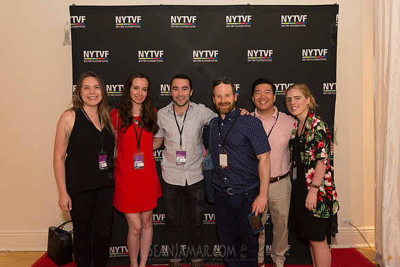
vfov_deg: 48.0
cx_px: 200
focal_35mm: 27
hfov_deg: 67.4
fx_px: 300
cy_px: 134
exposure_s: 1/640
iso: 3200
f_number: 4
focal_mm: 27
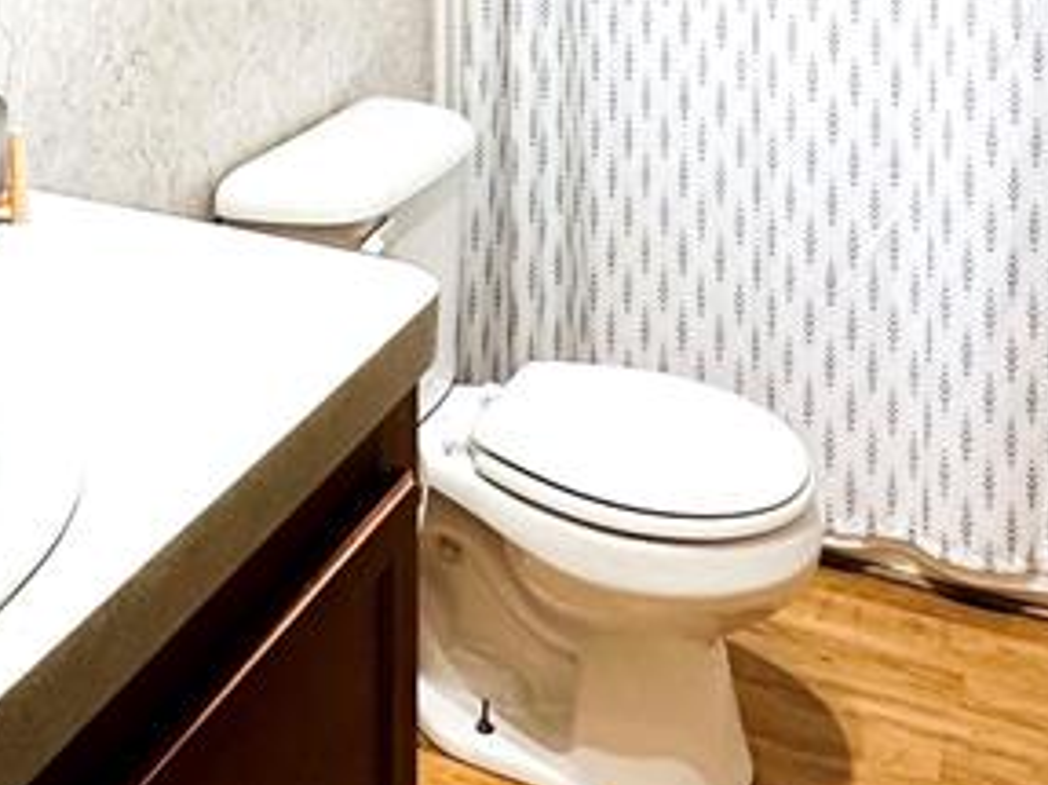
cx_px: 267
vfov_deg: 24.8
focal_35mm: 50
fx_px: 1513
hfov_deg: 37.3
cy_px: -270
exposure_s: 1/120
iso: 160
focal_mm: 2.22
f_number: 2.2
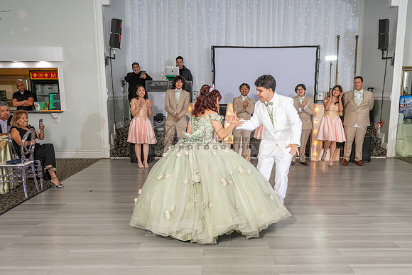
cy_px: 176
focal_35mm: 35
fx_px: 397
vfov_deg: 37.9
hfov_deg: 54.8
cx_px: 218
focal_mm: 24
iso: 500
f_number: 3.5
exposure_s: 1/200
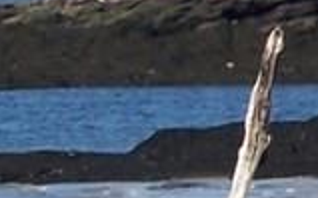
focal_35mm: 1294
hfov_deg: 1.6
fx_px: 11203
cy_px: 108
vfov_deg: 1.0
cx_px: -66
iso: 80
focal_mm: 31.3
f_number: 4.5
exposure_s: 1/800
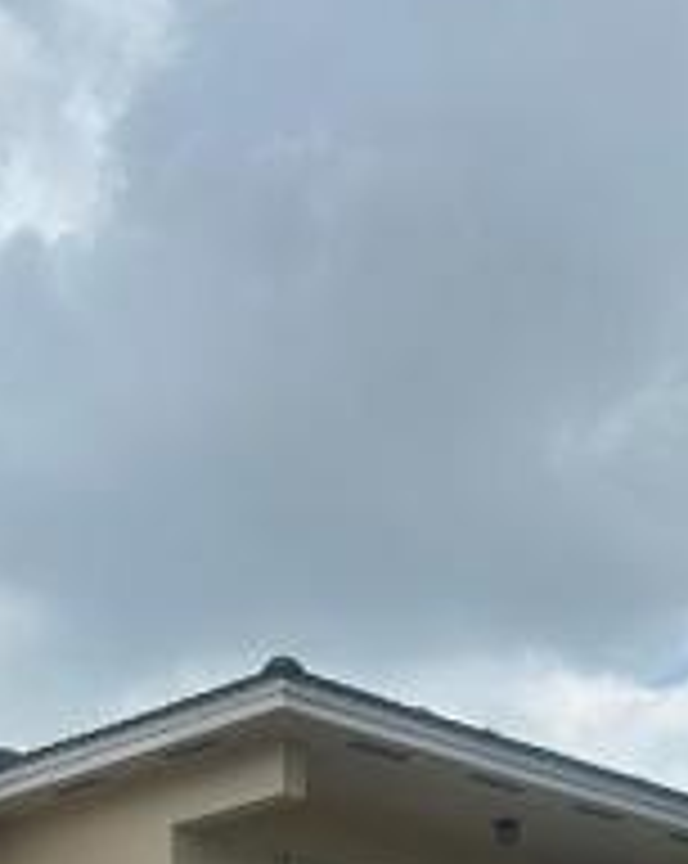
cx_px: 337
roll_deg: -0.5
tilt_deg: +8.1
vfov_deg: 19.9
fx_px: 2245
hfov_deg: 17.4
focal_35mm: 88
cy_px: 1138
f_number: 1.78
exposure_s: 1/6623
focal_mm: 6.86
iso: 80
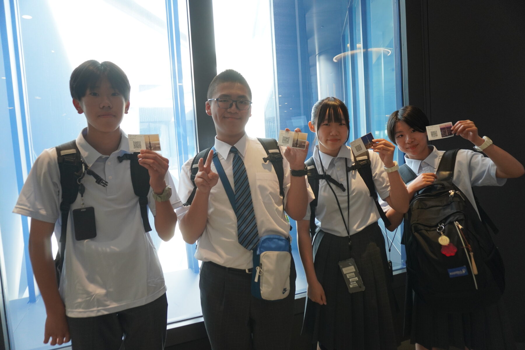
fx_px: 350
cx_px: 262
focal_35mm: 24
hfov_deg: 73.7
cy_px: 175
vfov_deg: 53.1
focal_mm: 16
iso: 800
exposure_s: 1/160
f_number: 4
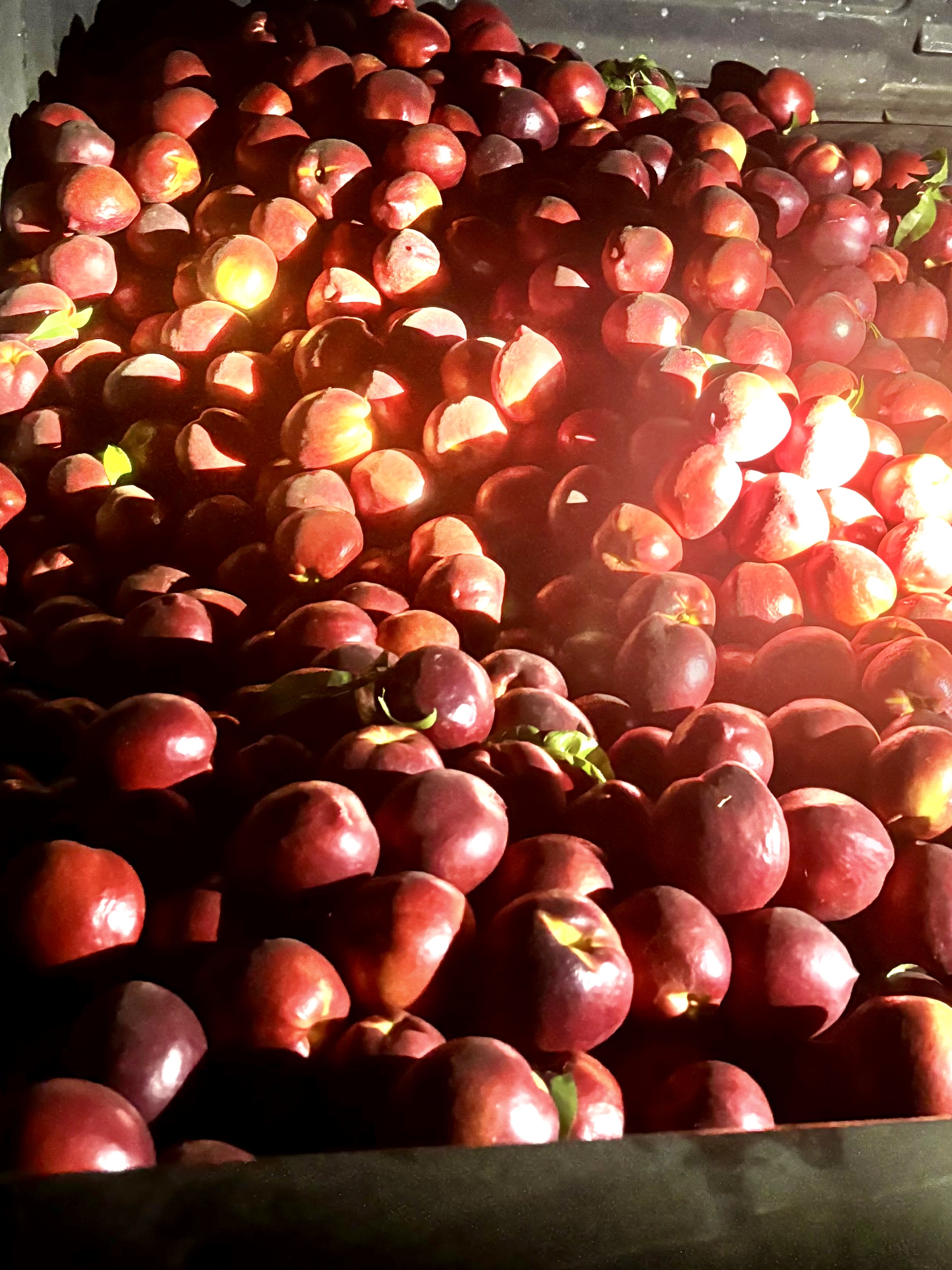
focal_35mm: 44
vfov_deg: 42.8
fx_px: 1614
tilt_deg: -34.6
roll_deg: -3.2
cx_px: 724
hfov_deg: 32.2
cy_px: 525
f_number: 1.6
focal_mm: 5.96
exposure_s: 1/30
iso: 800
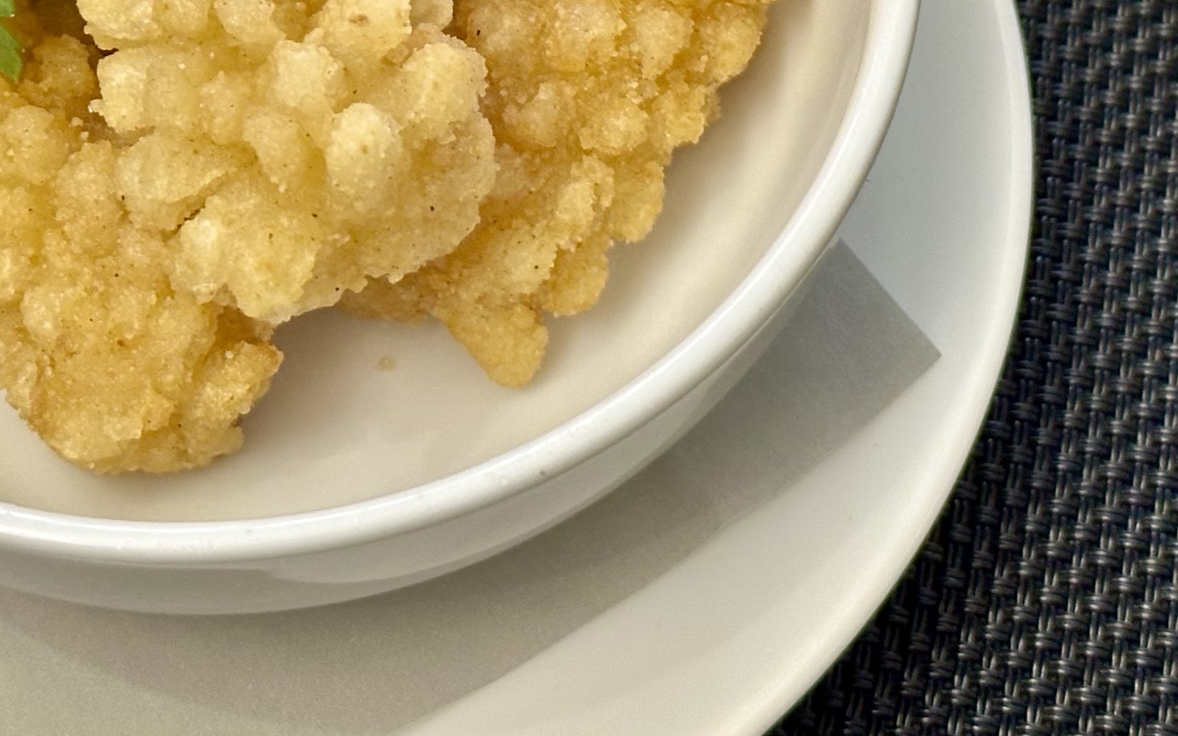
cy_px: -64
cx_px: 594
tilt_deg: -57.3
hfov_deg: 20.6
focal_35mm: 101
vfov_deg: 12.7
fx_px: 3243
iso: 160
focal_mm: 6.86
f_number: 1.78
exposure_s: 1/60
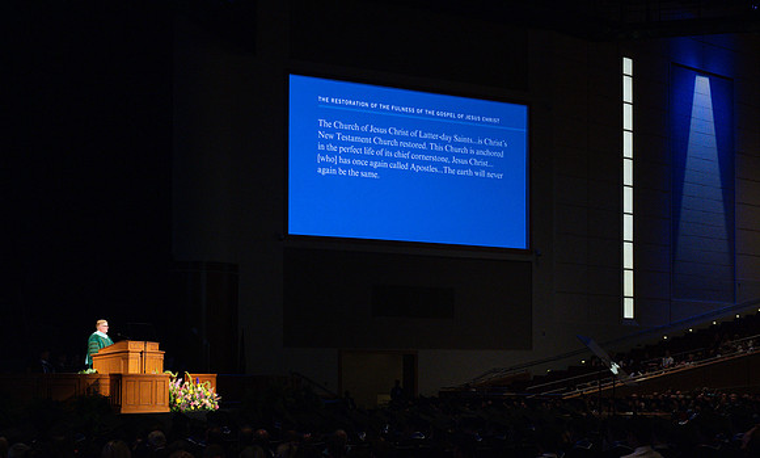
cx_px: 484
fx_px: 1236
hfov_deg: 34.0
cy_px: 323
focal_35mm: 60
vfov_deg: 20.9
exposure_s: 1/100
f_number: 5.6
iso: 3200
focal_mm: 46
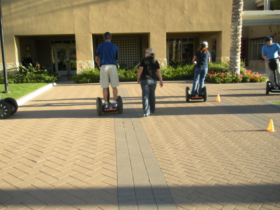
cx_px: 140
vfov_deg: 39.7
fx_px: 291
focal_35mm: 36
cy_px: 105
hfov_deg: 51.4
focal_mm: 6.3
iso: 88
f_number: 3.5
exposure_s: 1/196
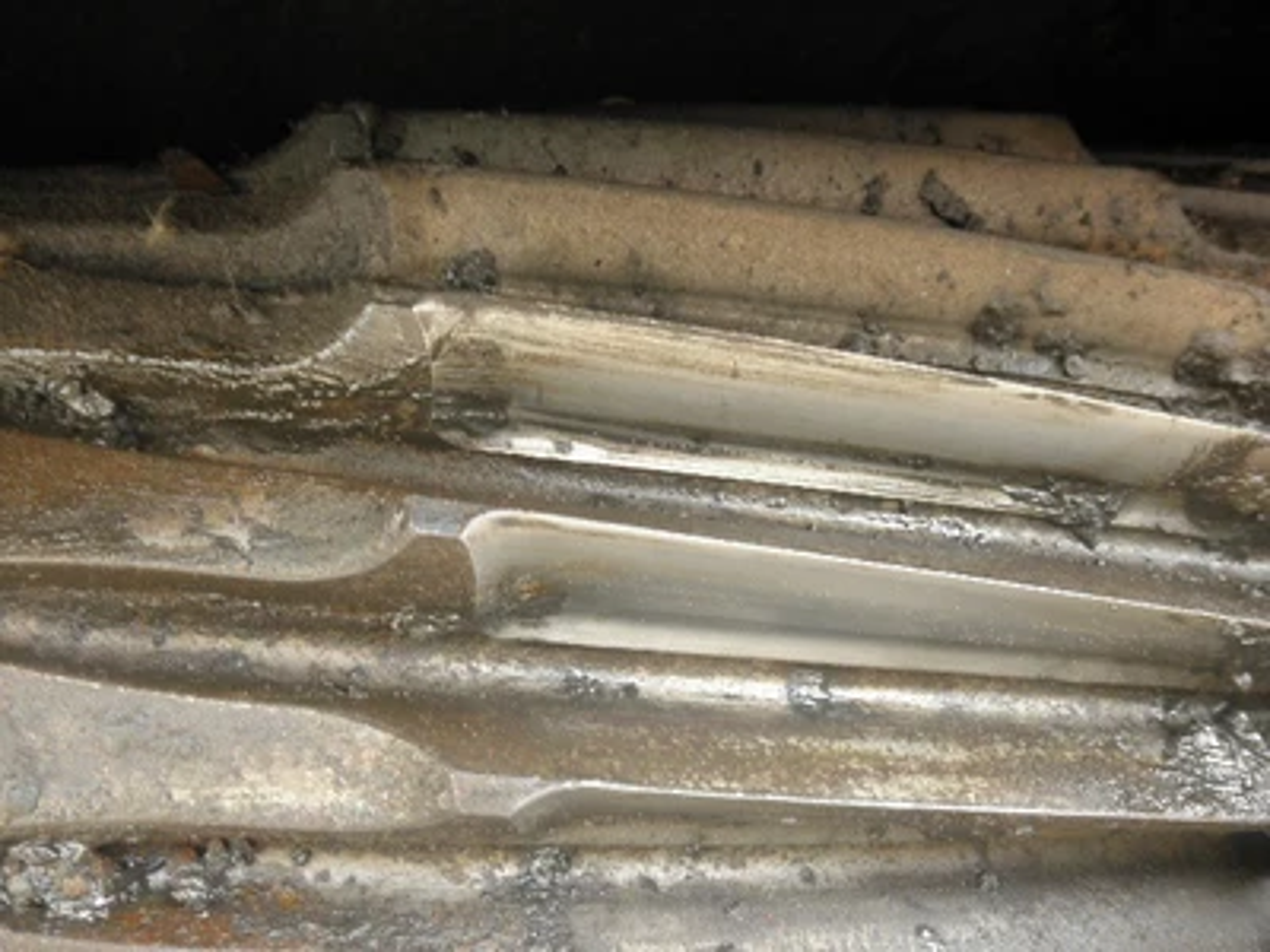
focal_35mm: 28
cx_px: 635
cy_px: 476
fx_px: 1027
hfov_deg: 63.4
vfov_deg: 49.7
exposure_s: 1/30
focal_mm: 5
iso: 64
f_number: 3
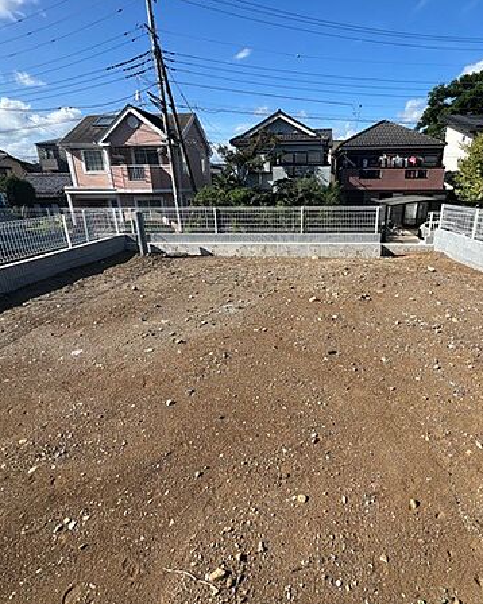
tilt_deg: -19.5
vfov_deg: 89.7
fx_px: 304
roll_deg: +0.6
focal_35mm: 17
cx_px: 291
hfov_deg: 76.0
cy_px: 302
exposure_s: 1/1143
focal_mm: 1.57
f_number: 1.8
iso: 32
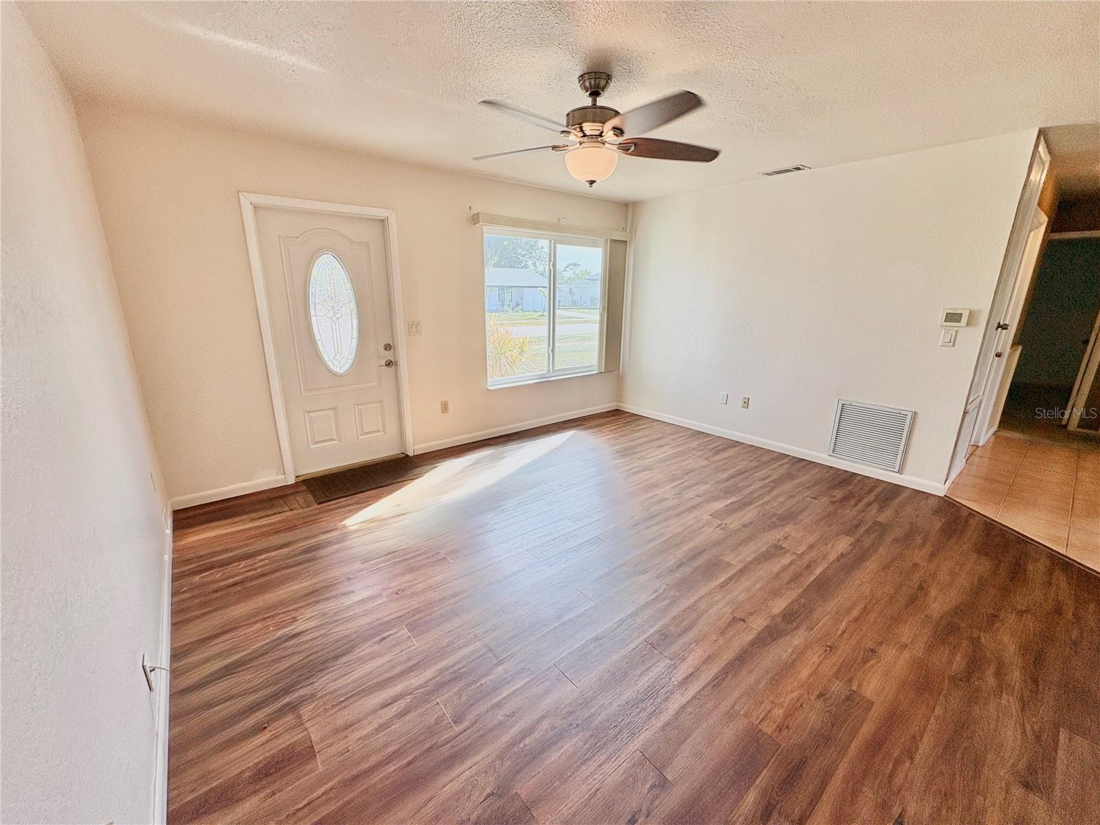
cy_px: 412
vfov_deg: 85.7
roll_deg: -0.3
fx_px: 445
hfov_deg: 102.1
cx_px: 550
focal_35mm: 14
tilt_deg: -14.7
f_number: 2.2
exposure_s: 1/158
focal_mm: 2.22
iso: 50
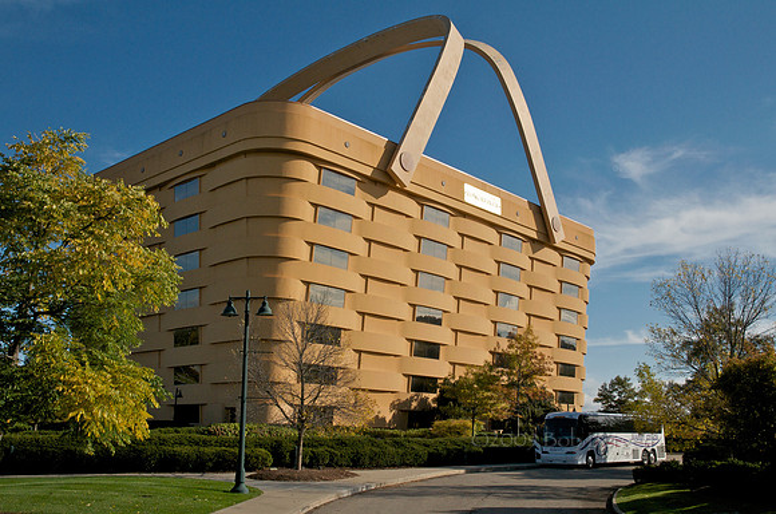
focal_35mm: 33
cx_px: 388
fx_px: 710
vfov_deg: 39.8
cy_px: 257
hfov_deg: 57.3
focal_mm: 22
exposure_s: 1/750
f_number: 13
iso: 400
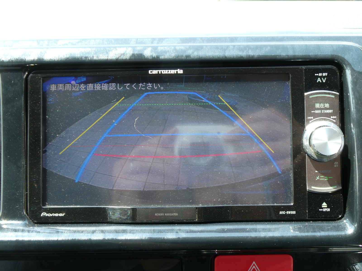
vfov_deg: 30.9
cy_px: 136
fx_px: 492
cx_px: 181
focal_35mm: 47
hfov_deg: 40.4
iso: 125
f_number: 4
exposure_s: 1/80
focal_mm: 8.4
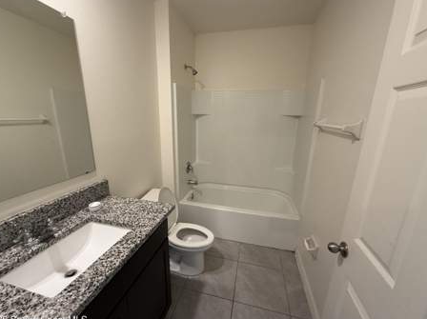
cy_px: 163
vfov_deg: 81.6
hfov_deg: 98.2
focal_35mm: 15
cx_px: 207
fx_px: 185
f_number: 2.2
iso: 200
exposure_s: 1/60
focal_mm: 2.22
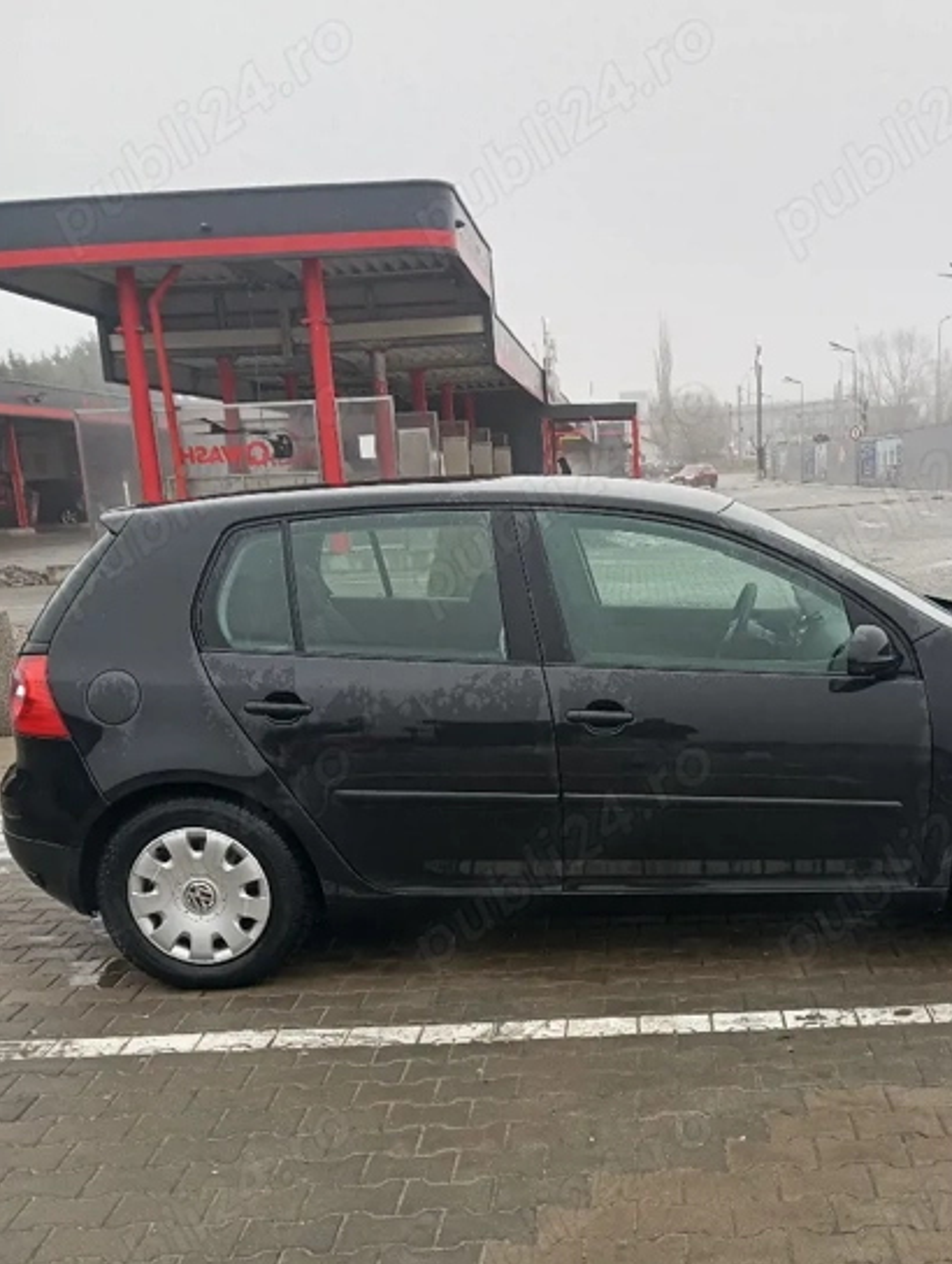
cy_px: 907
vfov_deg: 44.6
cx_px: 655
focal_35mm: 41
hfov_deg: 34.8
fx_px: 1499
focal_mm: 4.22
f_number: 1.8
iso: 84
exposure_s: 1/120
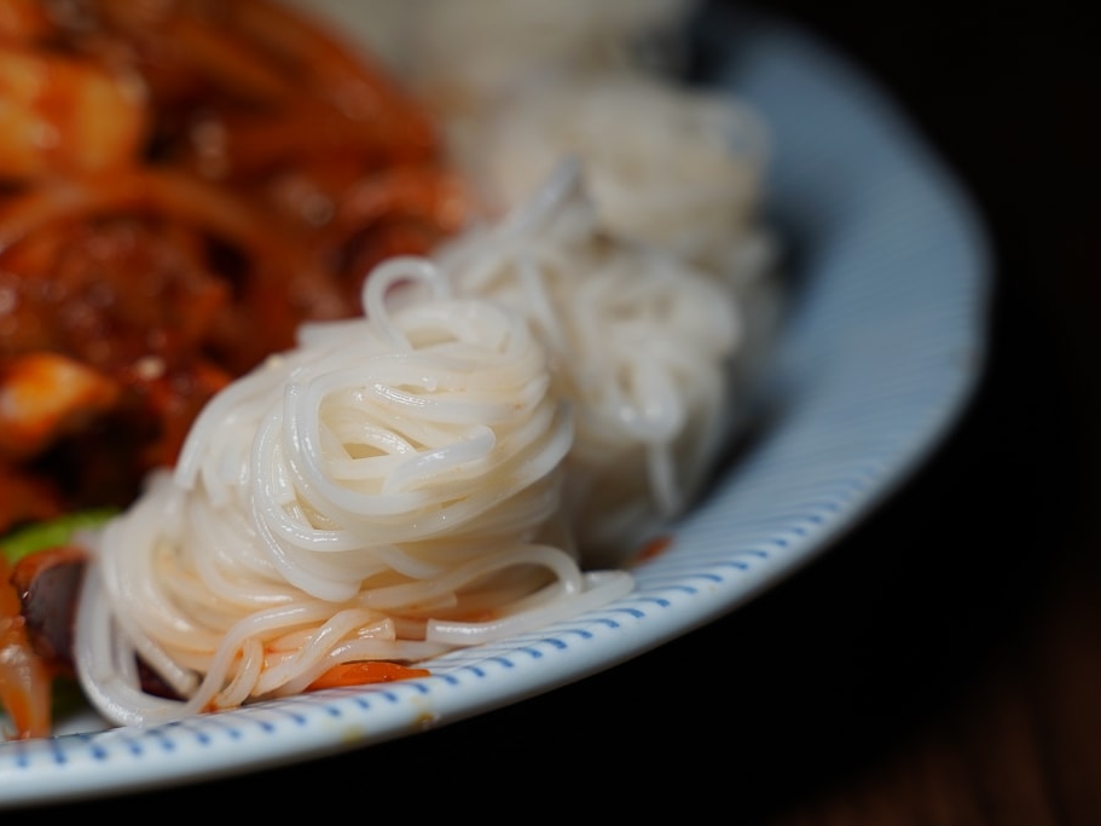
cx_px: 437
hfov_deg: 20.6
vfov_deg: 15.6
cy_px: 376
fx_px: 3021
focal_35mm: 95
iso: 100
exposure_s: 1/80
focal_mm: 75
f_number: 4
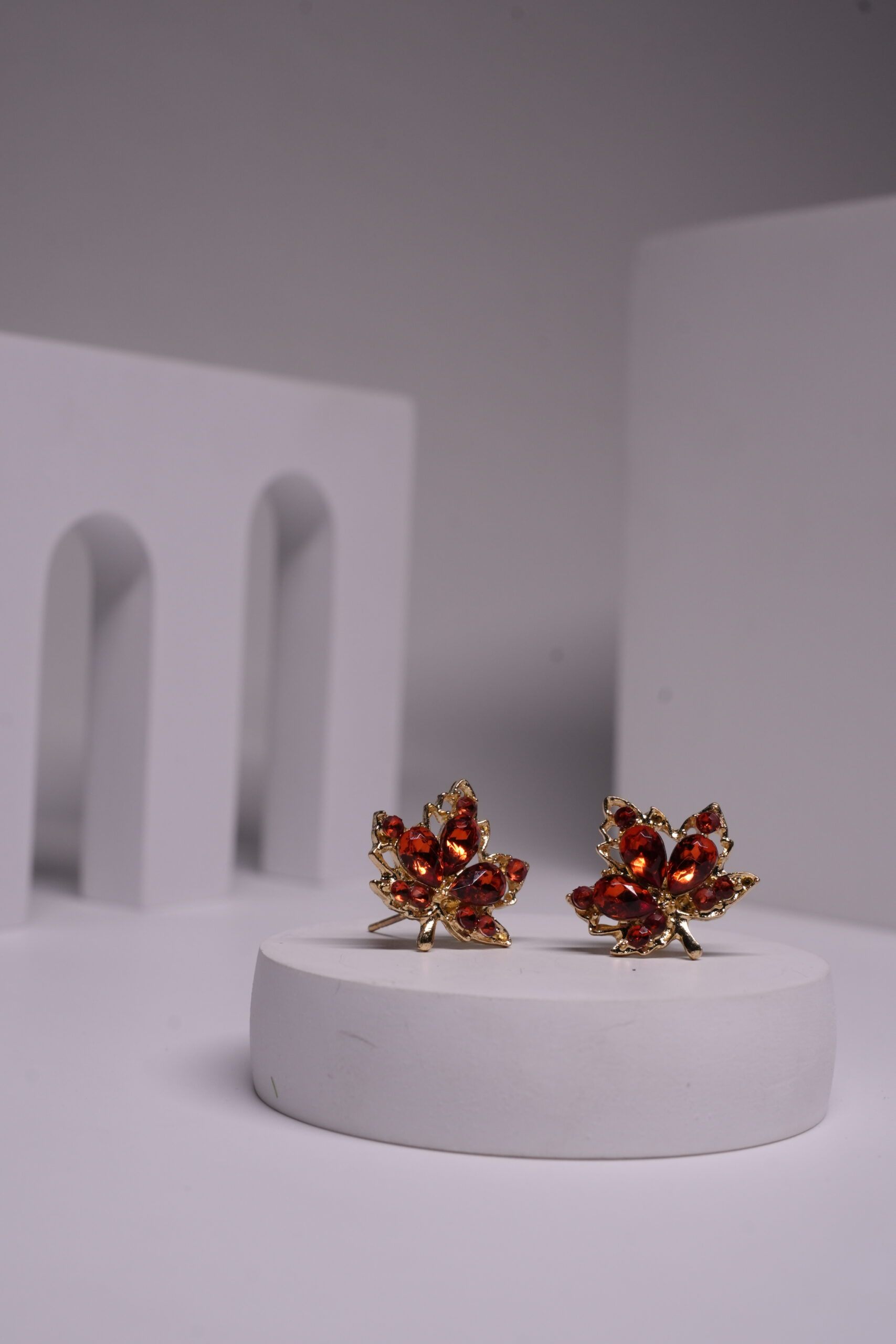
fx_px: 1941
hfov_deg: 26.0
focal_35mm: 52
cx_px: 448
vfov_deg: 38.2
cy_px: 672
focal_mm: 35
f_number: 10
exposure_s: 1/100
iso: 640
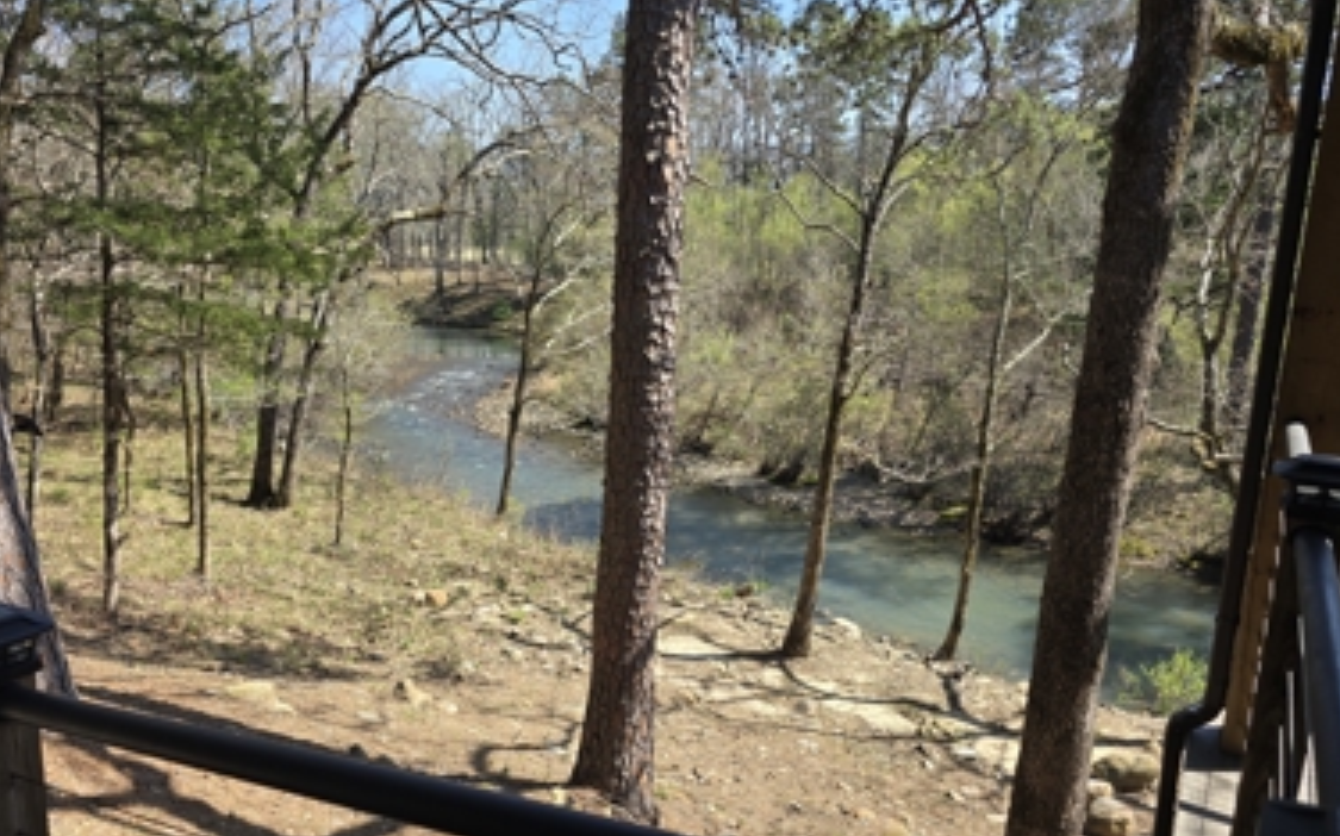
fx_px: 949
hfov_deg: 70.4
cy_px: 468
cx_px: 632
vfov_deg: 47.4
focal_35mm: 26
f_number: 1.7
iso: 12
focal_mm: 6.3
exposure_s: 1/315
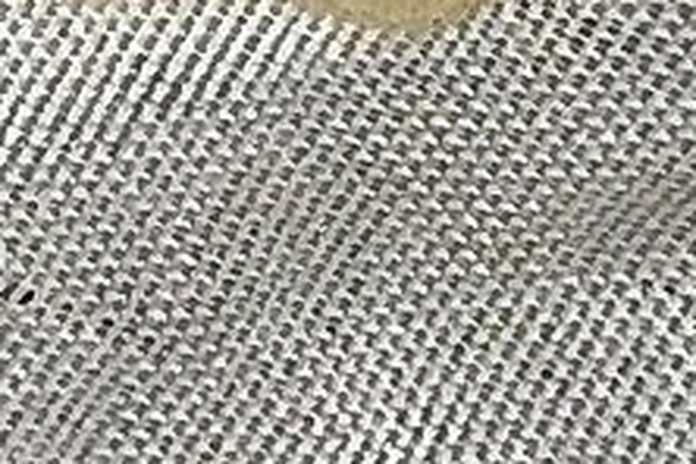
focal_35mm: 309
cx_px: 204
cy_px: -66
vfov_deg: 4.4
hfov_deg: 6.7
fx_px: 5974
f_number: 1.7
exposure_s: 1/50
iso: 160
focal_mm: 5.31
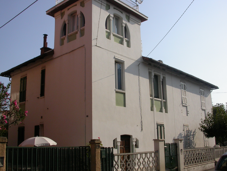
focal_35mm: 38
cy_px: 86
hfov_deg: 49.0
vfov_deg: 37.7
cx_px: 114
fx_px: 249
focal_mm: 7.85
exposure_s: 1/445
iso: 100
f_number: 7.5
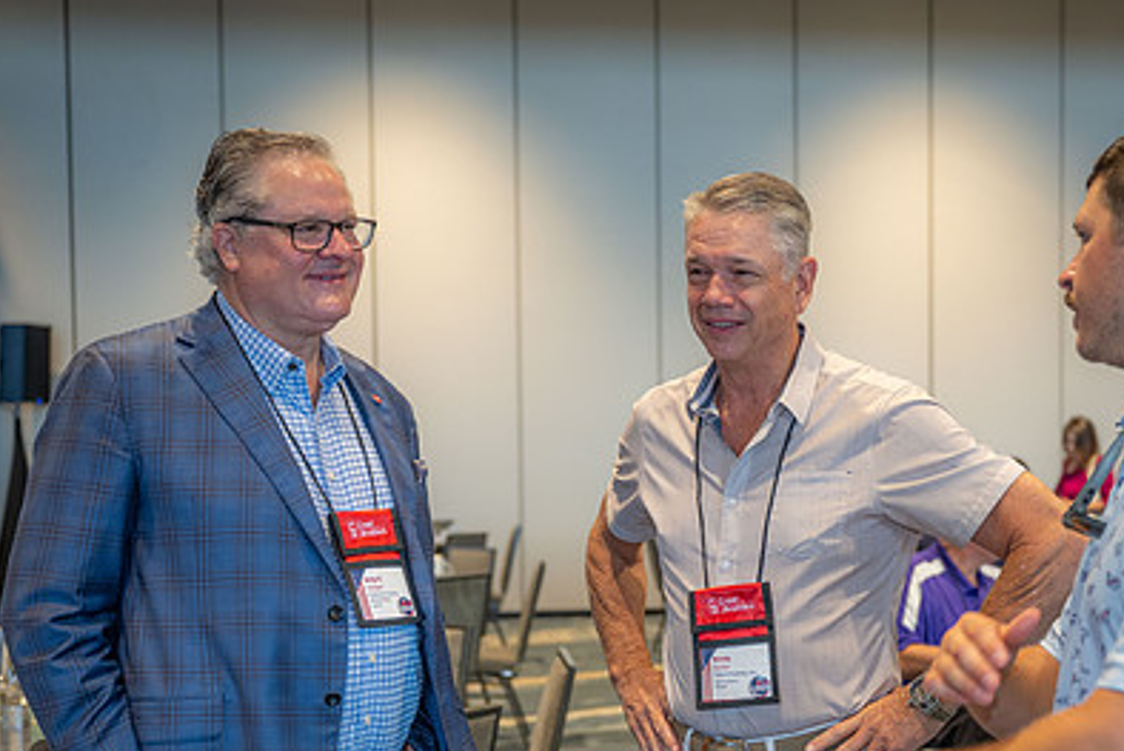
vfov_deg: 24.1
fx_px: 1749
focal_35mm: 56
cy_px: 524
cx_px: 739
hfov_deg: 35.3
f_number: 2.8
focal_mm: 38
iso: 640
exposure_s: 1/100
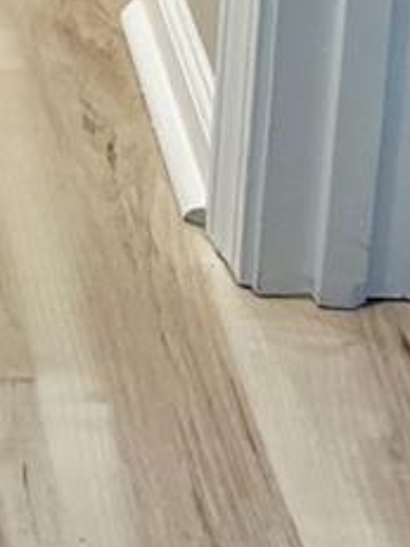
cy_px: -1042
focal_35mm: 169
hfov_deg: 8.2
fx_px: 2671
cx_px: -487
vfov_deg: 9.4
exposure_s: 1/120
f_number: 1.5
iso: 125
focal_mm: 5.7
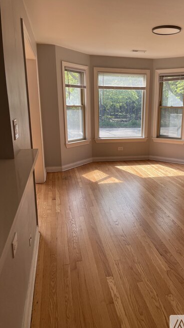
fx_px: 252
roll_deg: -0.5
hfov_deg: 39.6
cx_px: 125
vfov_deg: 66.1
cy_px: 167
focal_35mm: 29
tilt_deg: -13.6
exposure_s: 1/332
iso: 32
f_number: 1.6
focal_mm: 4.2
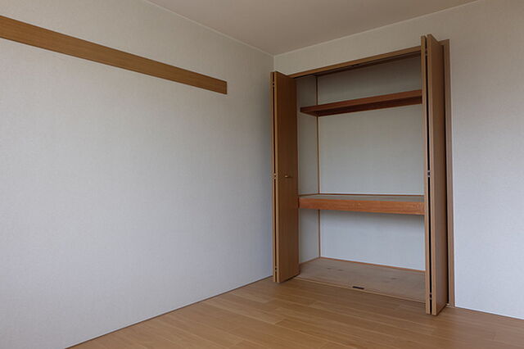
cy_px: 174
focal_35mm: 24
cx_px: 262
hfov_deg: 73.8
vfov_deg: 53.1
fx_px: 349
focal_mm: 16
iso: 320
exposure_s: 1/60
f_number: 3.5
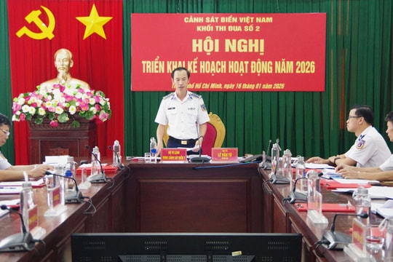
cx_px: 196
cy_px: 131
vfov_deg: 22.6
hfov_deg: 33.4
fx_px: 655
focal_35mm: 60
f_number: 4.5
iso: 6400
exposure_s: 1/250
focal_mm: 40
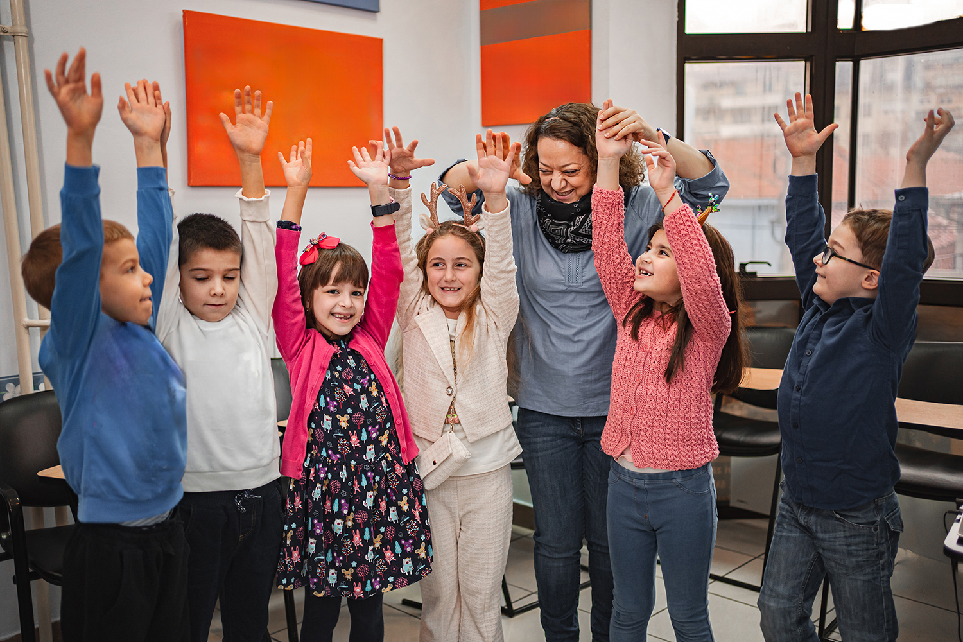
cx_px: 482
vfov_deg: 37.9
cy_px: 321
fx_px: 936
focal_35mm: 35
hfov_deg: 54.4
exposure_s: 1/250
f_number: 1.8
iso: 640
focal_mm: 35
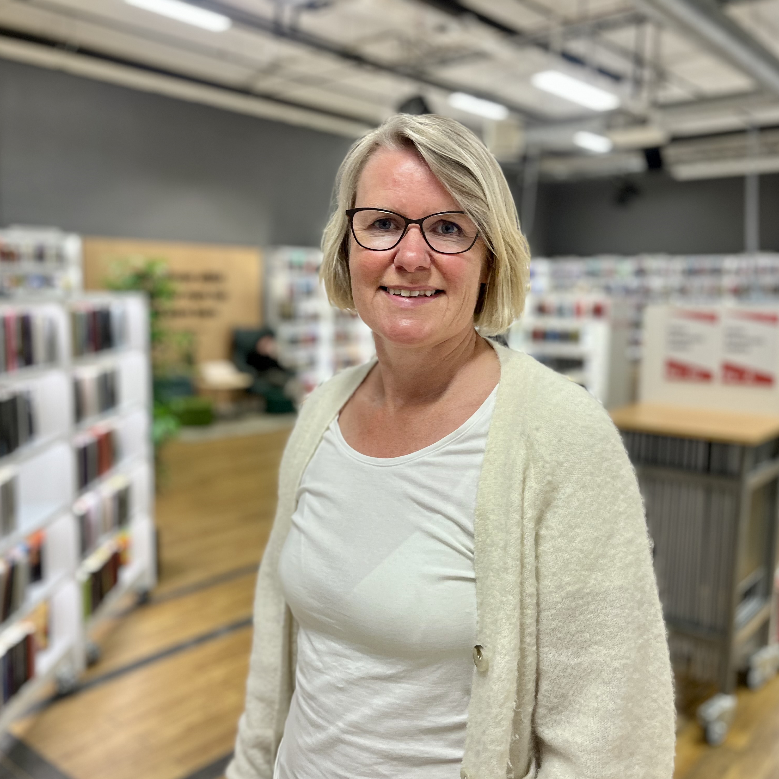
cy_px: 392
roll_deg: -0.3
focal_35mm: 31
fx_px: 789
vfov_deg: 52.5
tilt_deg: -7.8
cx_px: 344
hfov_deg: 52.4
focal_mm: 5.1
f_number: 1.6
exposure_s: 1/113
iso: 125
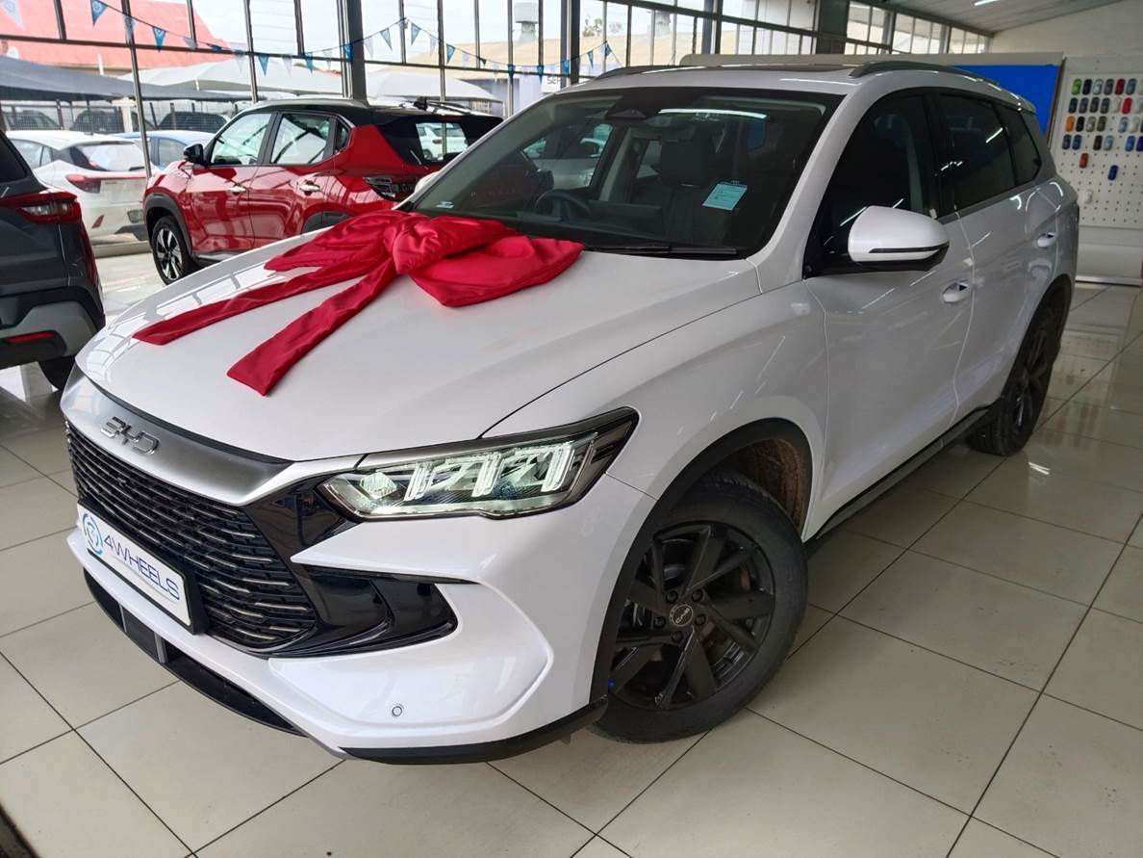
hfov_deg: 69.4
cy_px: 429
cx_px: 572
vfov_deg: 54.9
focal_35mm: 25
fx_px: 825
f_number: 1.79
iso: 125
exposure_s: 1/100
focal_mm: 4.84
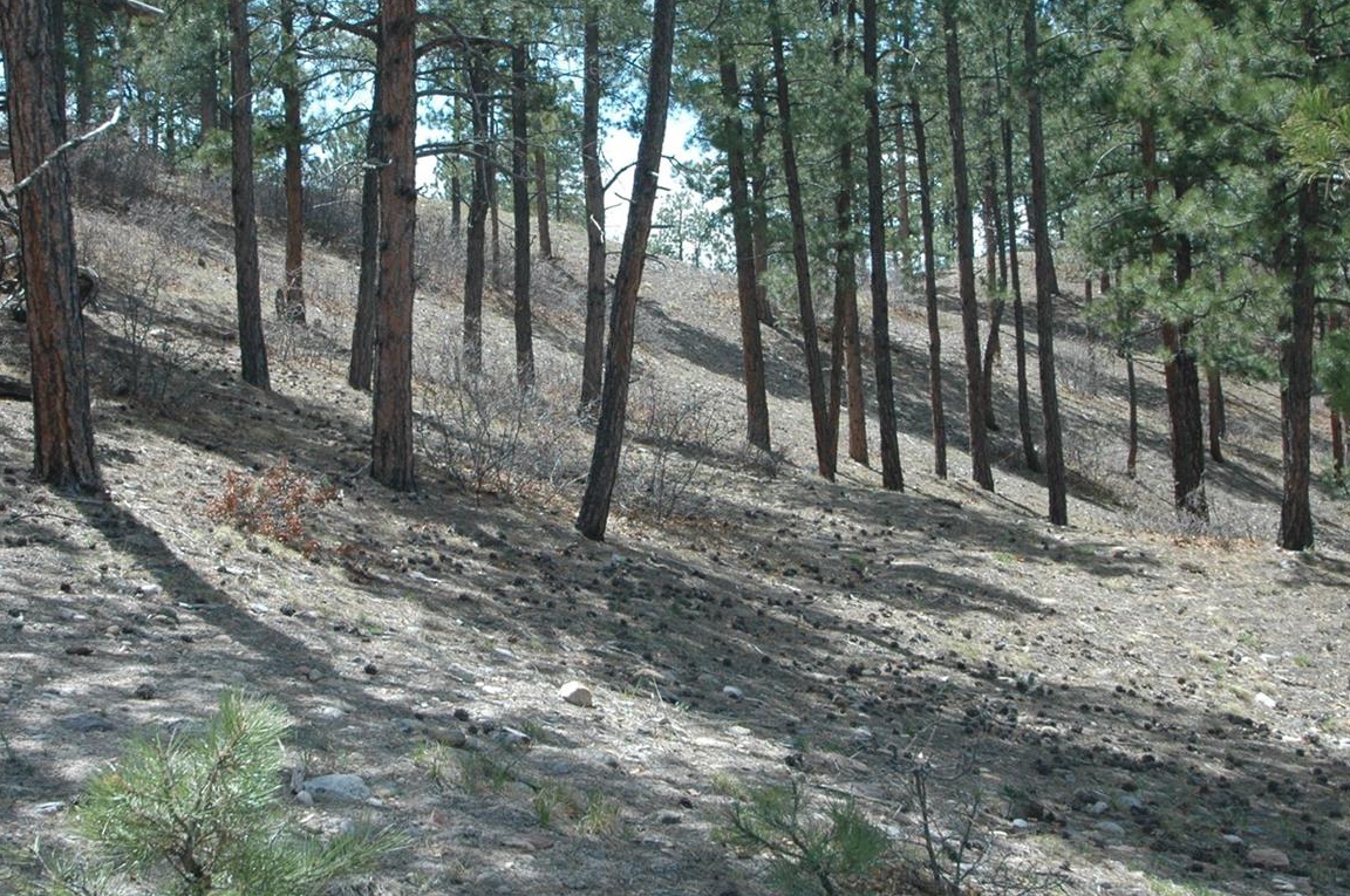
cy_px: 358
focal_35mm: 50
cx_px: 606
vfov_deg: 26.9
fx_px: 1873
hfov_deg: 39.6
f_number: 10
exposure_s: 1/400
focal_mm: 24
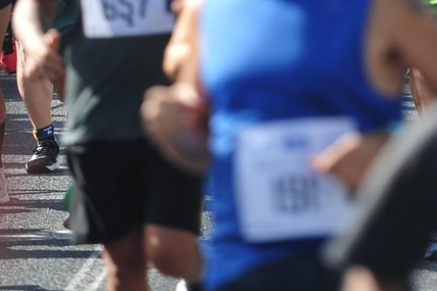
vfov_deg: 2.2
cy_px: -172
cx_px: 346
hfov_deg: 3.2
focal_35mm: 635
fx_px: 7705
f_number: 3.2
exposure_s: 1/1000
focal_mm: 170
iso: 160
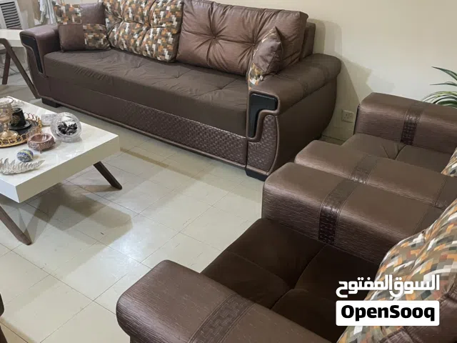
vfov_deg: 53.1
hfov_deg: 67.3
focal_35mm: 26
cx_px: 228
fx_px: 343
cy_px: 172
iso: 400
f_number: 1.6
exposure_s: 1/34
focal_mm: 5.1
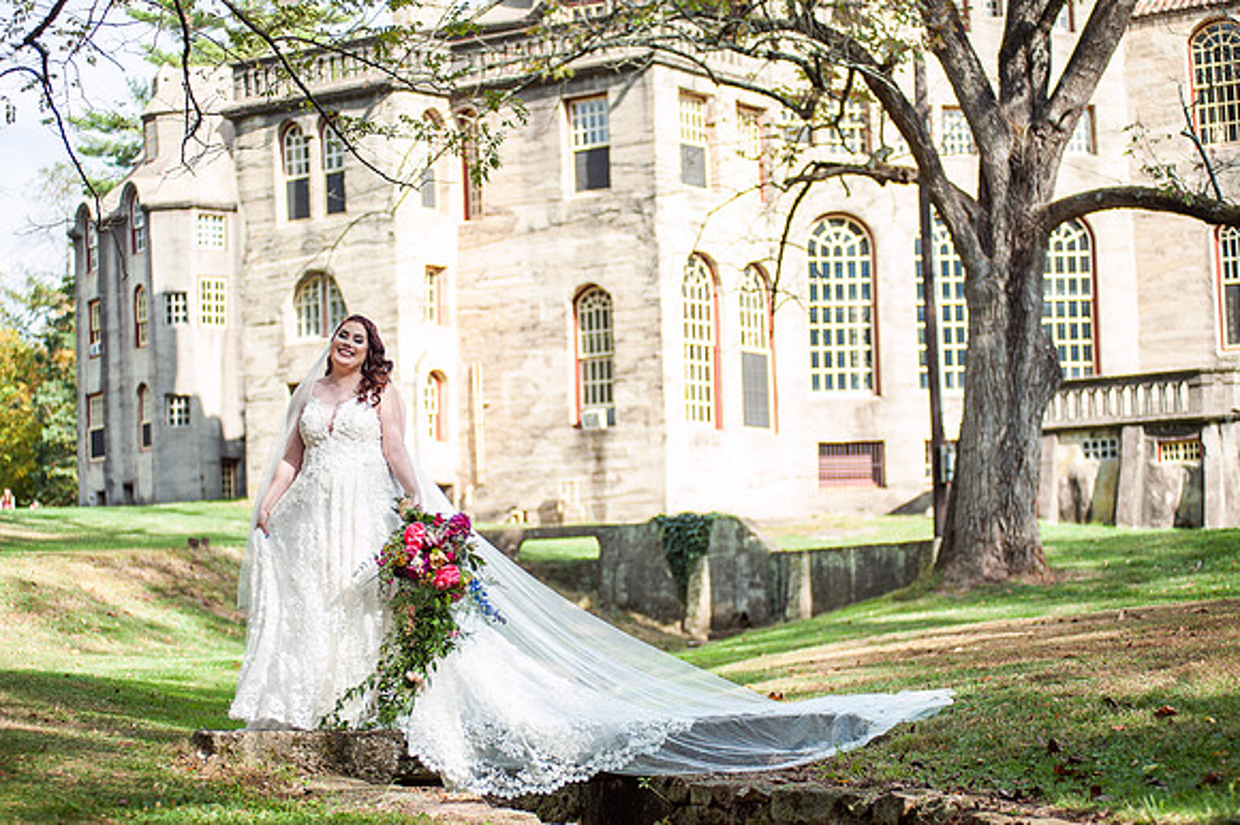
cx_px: 620
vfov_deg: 17.0
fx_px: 2754
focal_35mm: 80
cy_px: 412
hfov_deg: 25.4
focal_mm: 80
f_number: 2.8
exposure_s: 1/800
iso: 200
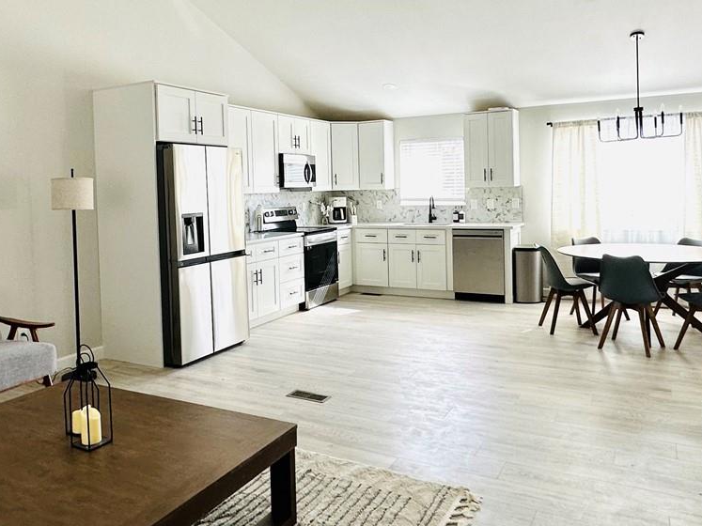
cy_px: 203
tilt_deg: -1.7
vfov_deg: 46.4
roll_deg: +1.3
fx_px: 608
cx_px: 310
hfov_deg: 59.8
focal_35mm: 30
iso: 64
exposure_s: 1/99
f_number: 2.2
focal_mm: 2.22
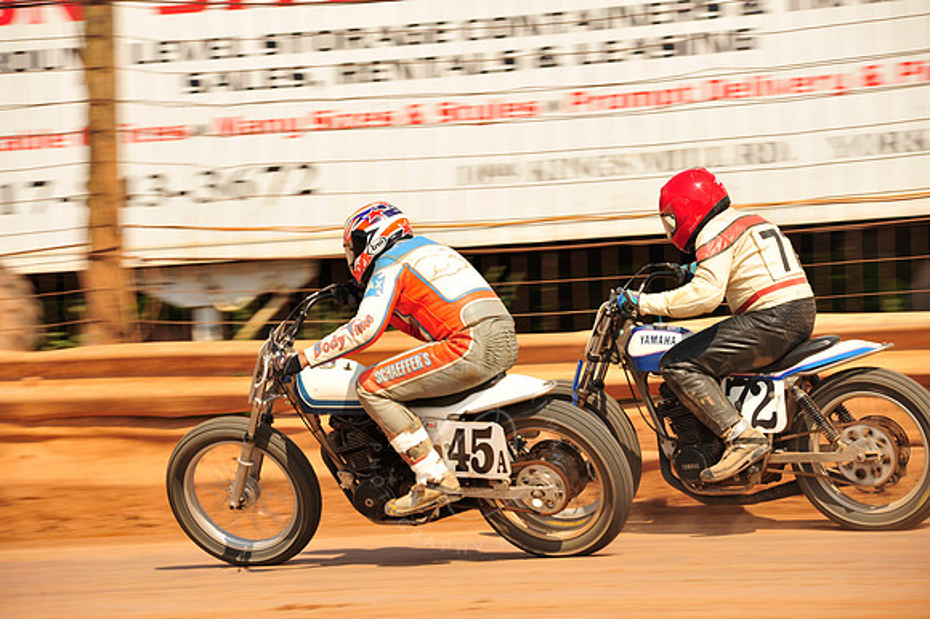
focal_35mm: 200
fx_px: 5164
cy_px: 310
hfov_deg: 10.3
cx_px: 465
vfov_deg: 6.9
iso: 200
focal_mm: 200
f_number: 9
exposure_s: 1/400
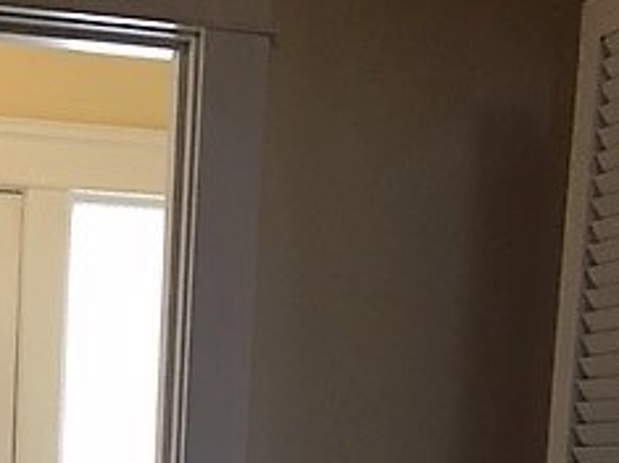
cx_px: 5
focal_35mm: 79
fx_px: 1412
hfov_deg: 23.7
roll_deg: -1.8
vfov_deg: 17.3
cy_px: 631
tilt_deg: -4.2
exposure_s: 1/30
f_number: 2.2
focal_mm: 4.15
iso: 40
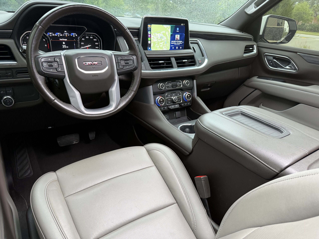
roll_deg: -4.5
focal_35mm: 24
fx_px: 221
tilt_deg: -23.9
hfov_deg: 71.6
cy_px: 120
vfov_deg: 56.8
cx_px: 160
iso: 200
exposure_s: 1/121
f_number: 1.78
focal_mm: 6.76
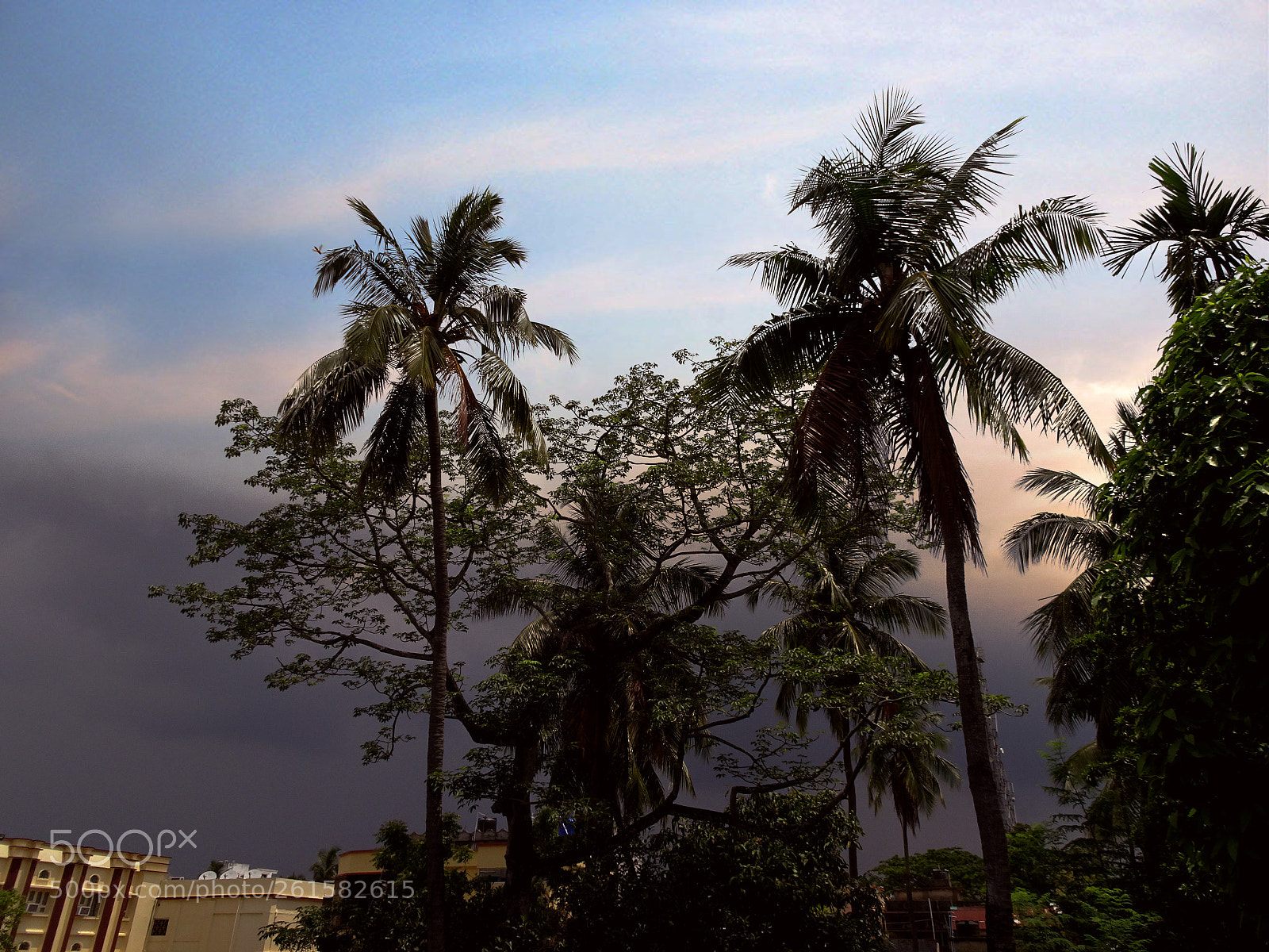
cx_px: 634
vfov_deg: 56.8
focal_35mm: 24
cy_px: 476
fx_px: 880
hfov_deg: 71.6
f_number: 3.5
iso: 80
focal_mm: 4.1
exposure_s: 1/2000
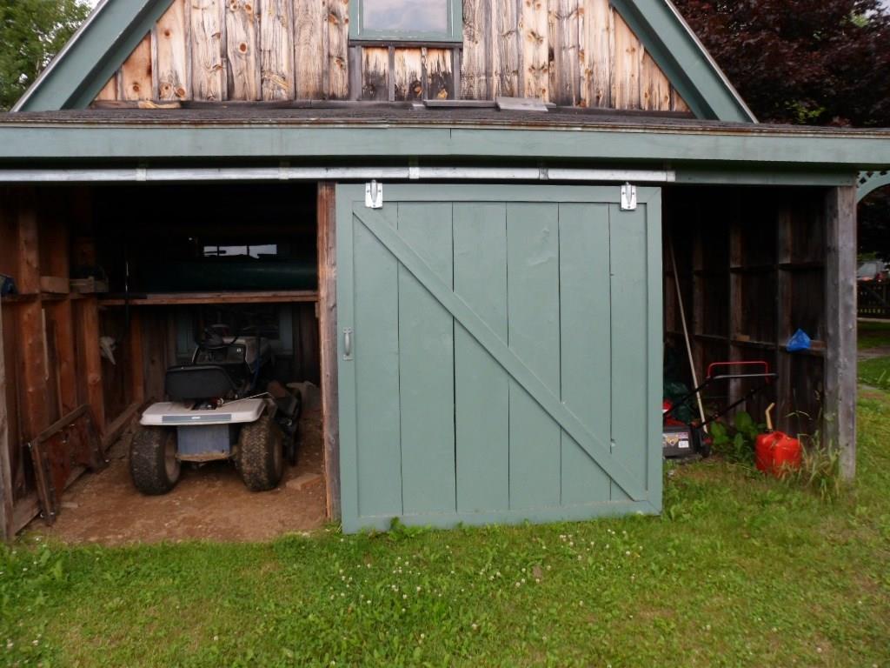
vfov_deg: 53.1
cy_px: 334
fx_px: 668
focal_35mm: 26
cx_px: 445
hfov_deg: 67.3
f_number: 3.3
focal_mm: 4.9
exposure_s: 1/350
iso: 80
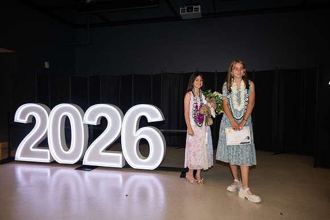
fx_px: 256
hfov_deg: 65.6
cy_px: 110
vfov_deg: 46.5
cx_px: 165
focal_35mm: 28
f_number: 5
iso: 800
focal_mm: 27.5
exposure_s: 1/125
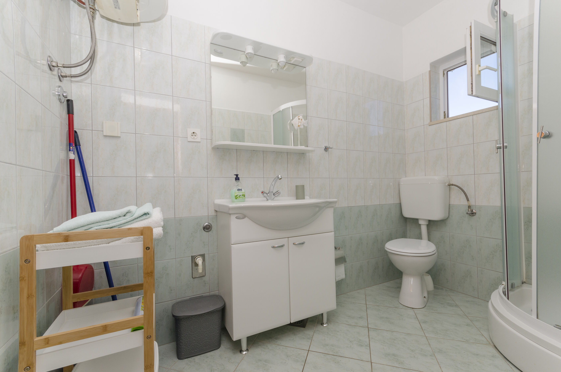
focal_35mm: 15
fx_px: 233
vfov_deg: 77.1
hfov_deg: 100.5
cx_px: 280
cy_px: 186
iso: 250
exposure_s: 1/200
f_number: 8
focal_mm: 10
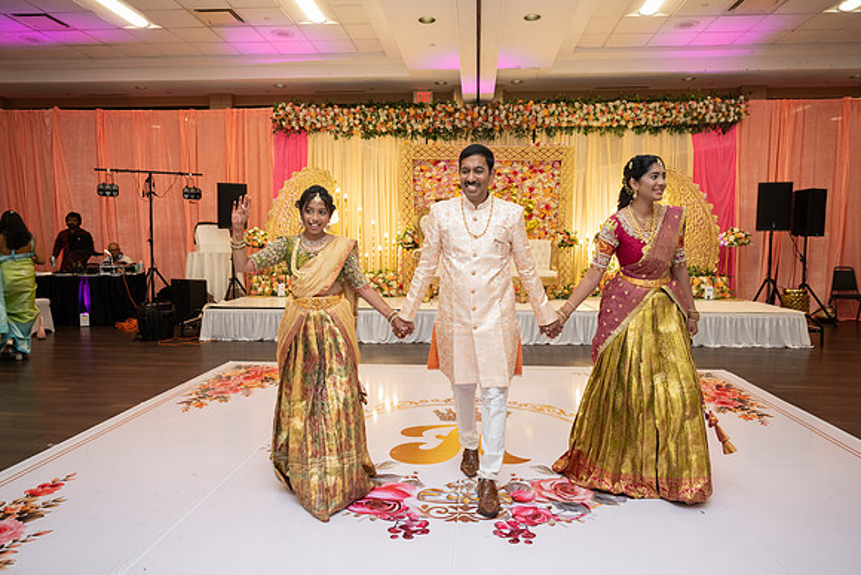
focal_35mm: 24
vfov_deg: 52.5
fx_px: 582
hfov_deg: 72.9
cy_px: 288
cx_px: 430
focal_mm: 24
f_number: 4
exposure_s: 1/160
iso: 1250
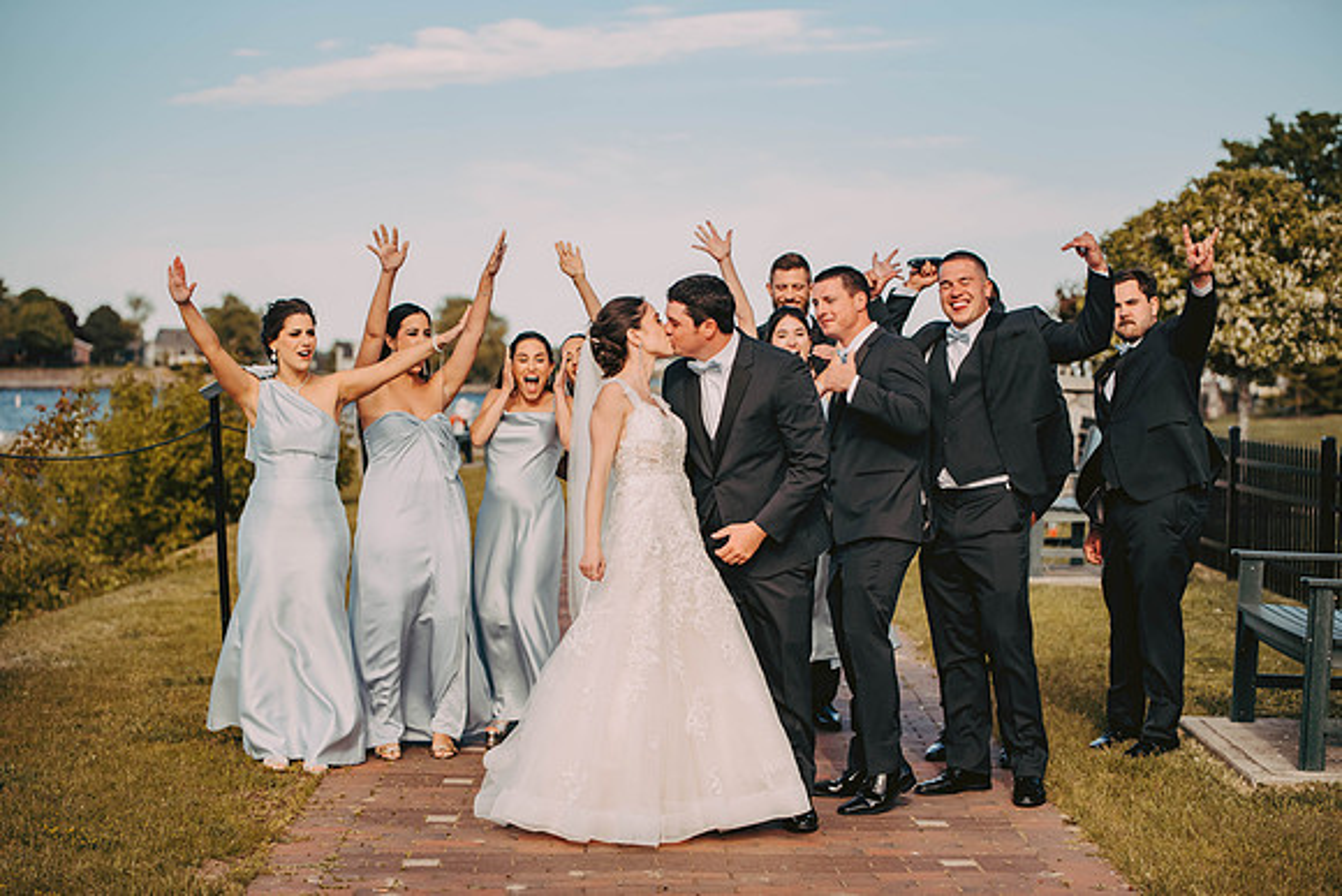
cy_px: 448
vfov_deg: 19.5
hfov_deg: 28.8
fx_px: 2610
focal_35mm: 70
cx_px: 671
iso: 500
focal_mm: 70
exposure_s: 1/4000
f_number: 2.8
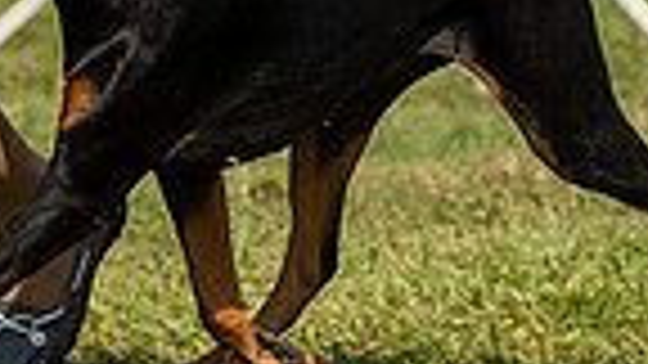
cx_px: 187
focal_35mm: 808
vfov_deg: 1.5
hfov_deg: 2.7
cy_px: -297
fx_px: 13883
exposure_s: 1/3200
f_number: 2.8
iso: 200
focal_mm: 164
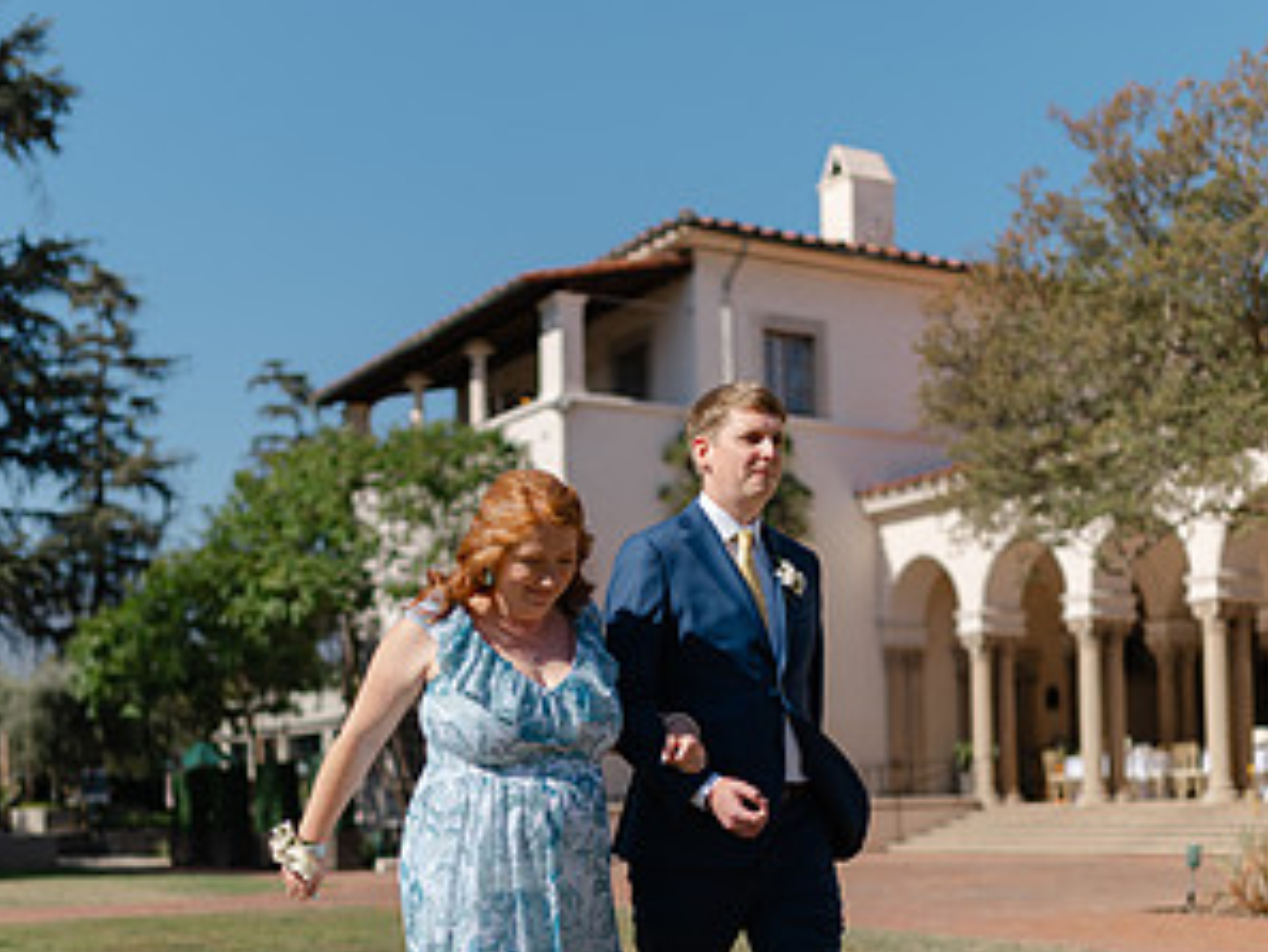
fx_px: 1869
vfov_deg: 28.1
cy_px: 734
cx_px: 636
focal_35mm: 51
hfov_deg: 37.5
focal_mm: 35
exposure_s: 1/4000
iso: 64
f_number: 1.4
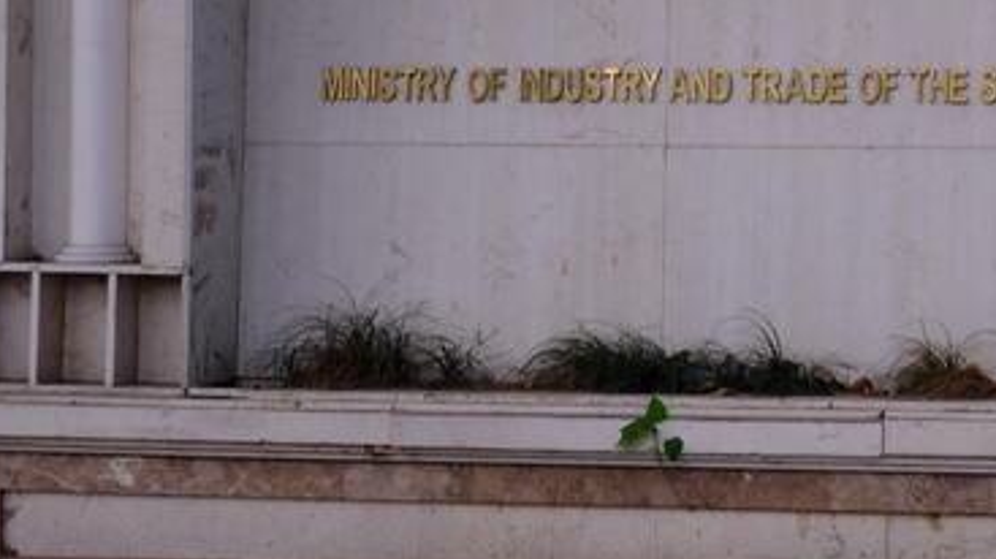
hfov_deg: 18.8
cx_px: 879
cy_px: 4
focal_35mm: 112
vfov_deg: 10.7
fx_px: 2956
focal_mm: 32.9
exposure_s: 1/125
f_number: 3.6
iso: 320
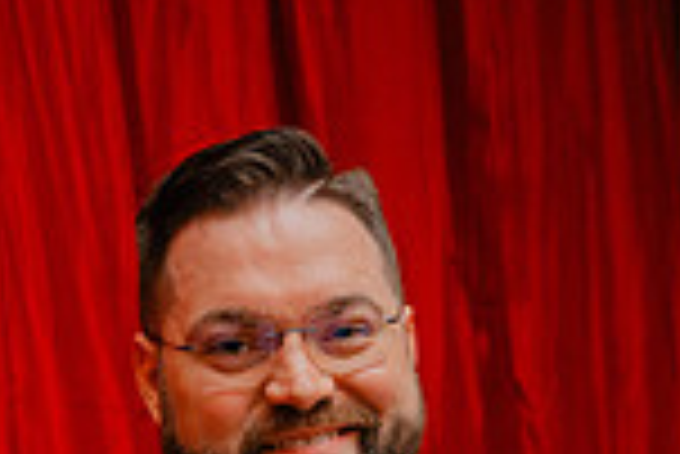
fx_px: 1739
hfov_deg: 22.1
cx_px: 428
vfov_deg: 13.2
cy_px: 847
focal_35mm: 92
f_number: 2.8
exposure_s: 1/125
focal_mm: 24
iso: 1250
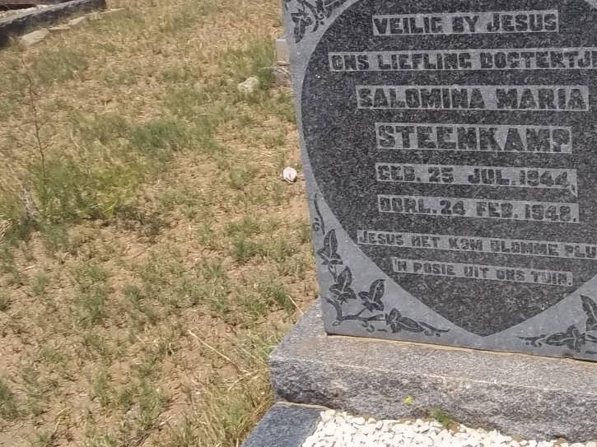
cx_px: 375
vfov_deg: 27.5
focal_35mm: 53
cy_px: 187
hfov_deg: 36.0
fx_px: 914
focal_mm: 5.7
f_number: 5.5
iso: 80
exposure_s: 1/500
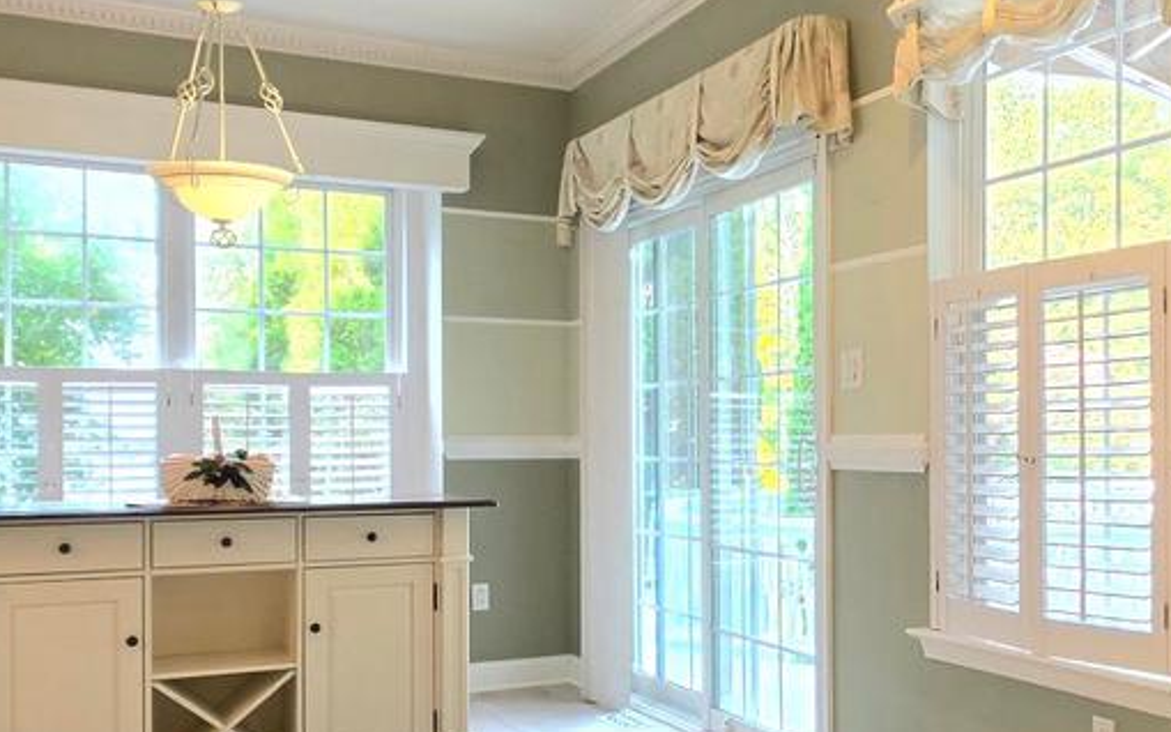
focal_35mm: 39
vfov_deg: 32.6
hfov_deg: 48.5
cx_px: 872
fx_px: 1244
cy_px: 460
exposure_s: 1/120
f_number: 1.9
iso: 100
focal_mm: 2.2
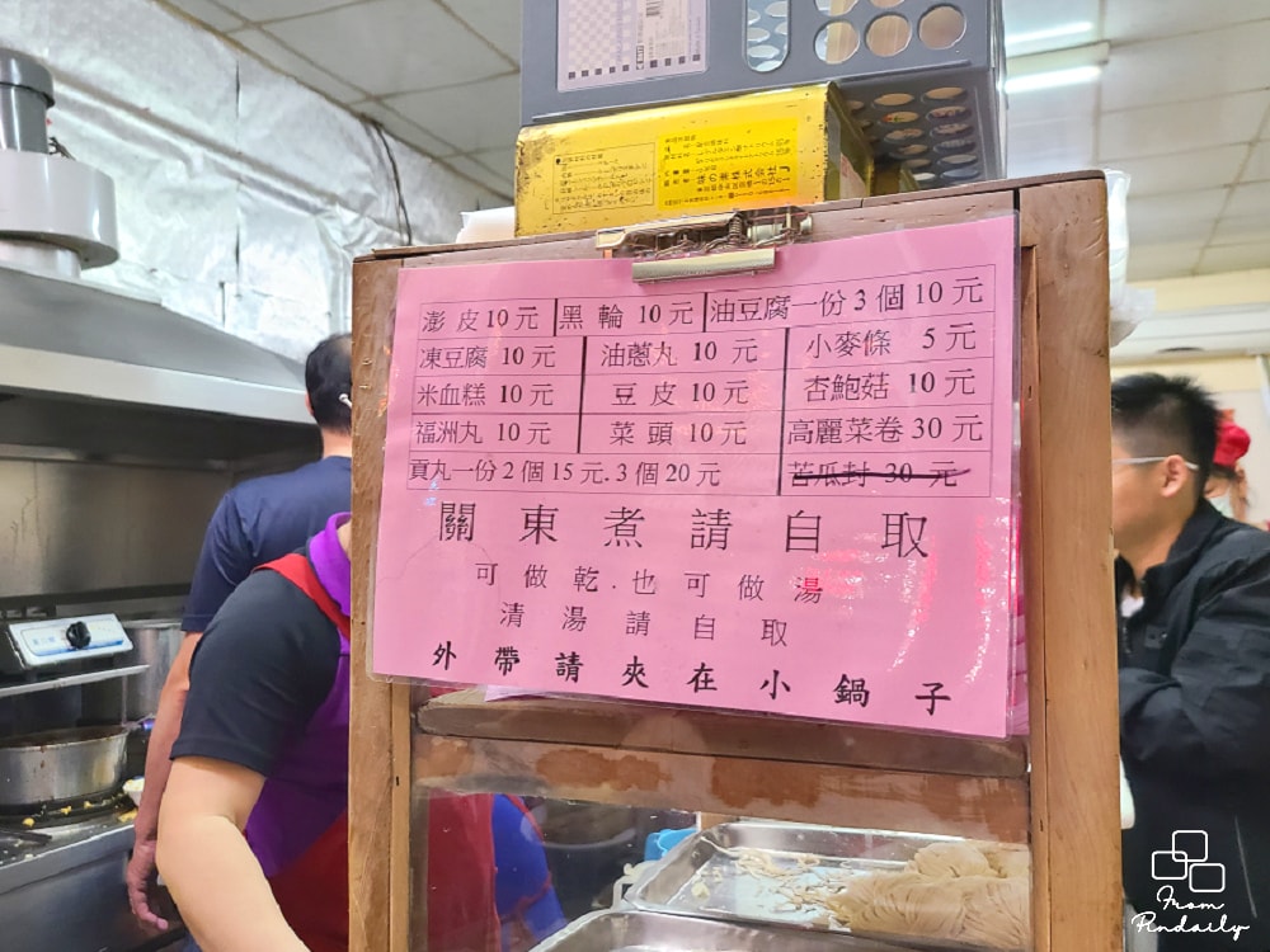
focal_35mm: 26
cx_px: 635
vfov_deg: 53.1
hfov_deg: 67.3
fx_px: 954
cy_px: 476
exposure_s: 1/39
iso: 250
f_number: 1.8
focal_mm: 5.4
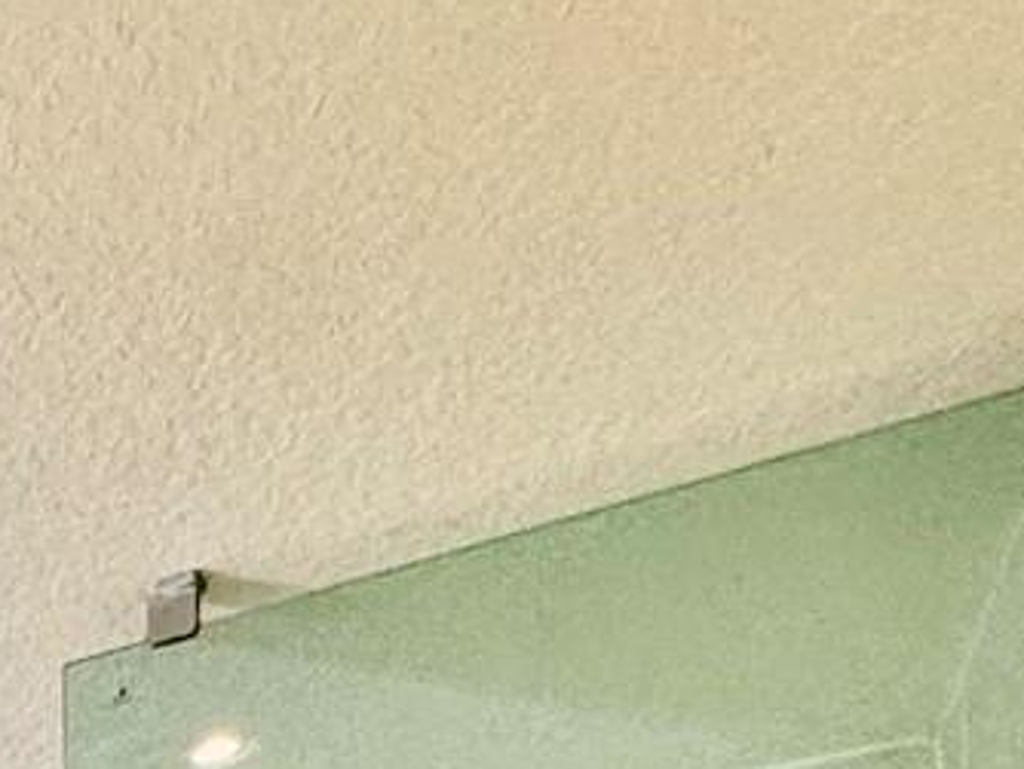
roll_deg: +1.6
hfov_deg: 20.9
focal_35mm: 67
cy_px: 1664
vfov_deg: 15.7
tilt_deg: -1.1
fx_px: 1983
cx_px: -770
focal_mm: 2.22
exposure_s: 1/120
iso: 200
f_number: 2.2
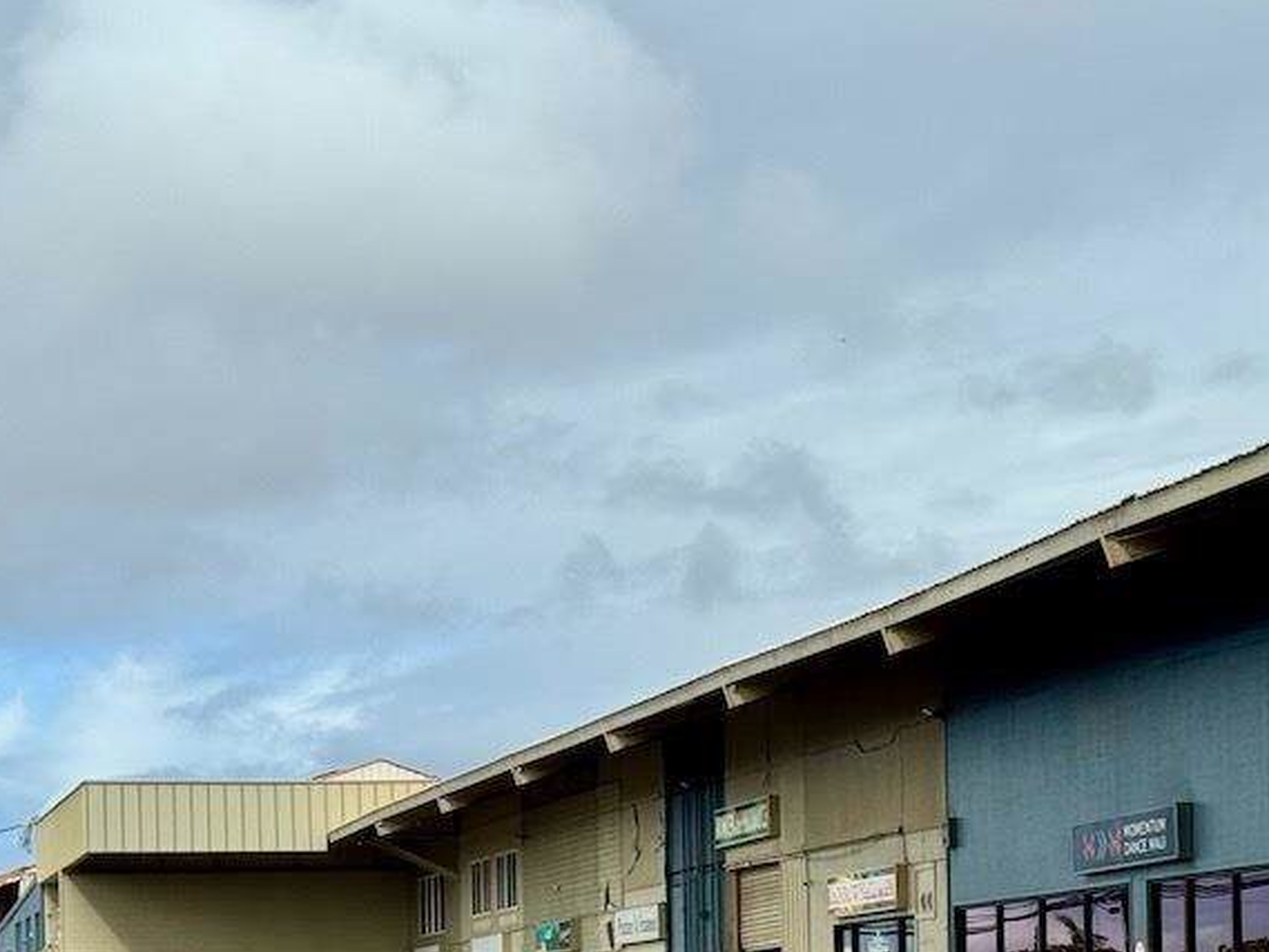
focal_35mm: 108
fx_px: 3960
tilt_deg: +0.8
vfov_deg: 13.5
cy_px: 954
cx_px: 1131
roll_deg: +1.2
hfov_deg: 17.9
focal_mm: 6.76
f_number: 1.78
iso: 64
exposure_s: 1/4608
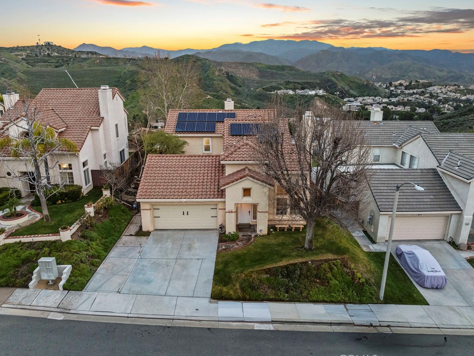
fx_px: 342
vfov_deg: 54.9
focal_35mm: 25
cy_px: 181
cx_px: 241
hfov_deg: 69.4
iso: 800
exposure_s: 1/100
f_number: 4.5
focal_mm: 12.29
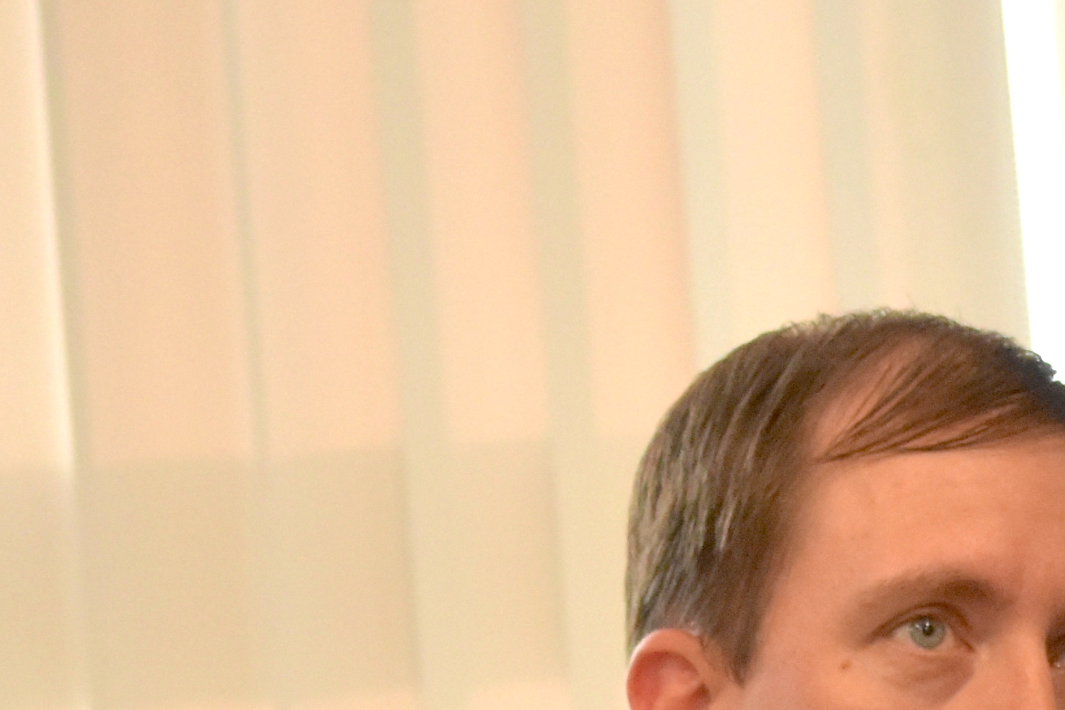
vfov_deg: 2.6
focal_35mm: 522
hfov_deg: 3.9
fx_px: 15436
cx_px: 1495
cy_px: 1192
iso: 2200
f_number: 4.8
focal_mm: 95
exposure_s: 1/250
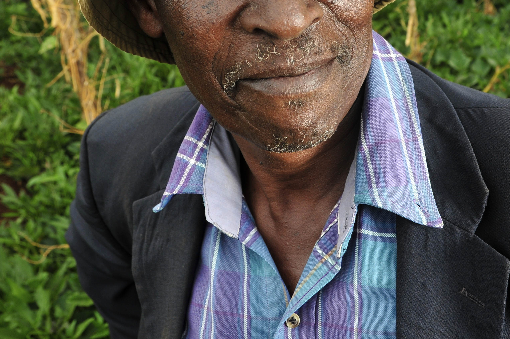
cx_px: 318
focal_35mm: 48
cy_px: 58
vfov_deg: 27.4
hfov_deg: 41.0
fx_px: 677
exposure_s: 1/320
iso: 250
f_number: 5.6
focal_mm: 19
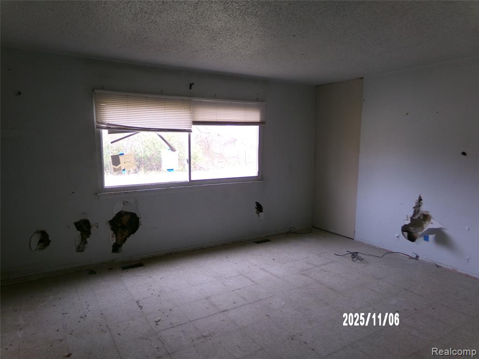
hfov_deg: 71.6
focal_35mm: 24
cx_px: 240
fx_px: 332
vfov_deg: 56.8
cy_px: 180
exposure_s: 1/34
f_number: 3.7
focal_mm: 4.3
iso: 131
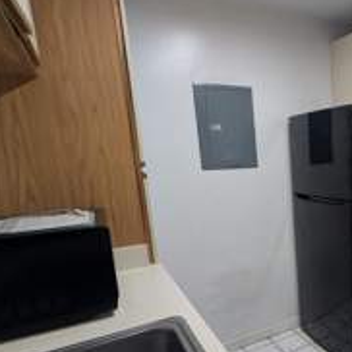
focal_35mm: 28
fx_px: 322
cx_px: 360
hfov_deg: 46.8
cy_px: 213
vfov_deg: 56.8
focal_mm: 2.02
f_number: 1.7
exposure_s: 1/60
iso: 54
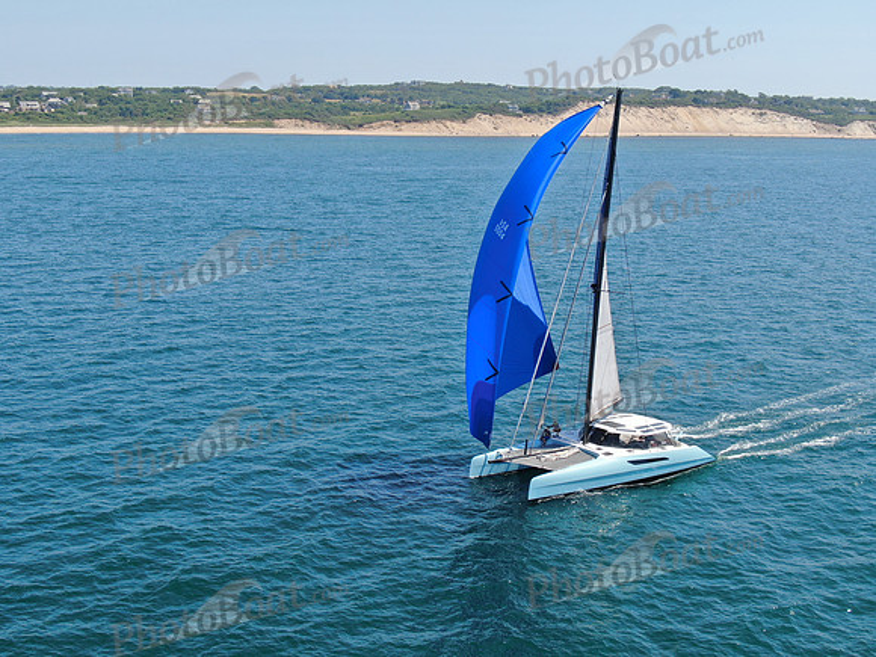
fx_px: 1215
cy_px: 328
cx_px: 438
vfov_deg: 30.3
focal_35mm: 48
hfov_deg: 39.7
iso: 100
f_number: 3.8
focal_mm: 8.6
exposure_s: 1/640
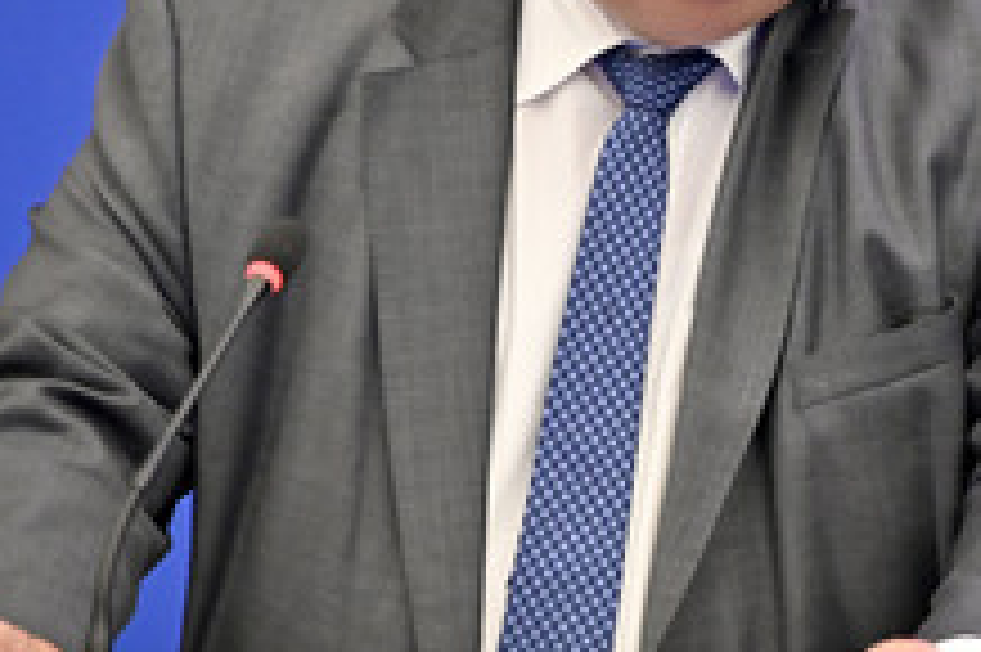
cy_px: 112
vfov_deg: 4.4
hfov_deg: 6.6
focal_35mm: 311
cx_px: 745
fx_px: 8468
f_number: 2.8
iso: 5000
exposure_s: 1/800
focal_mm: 150
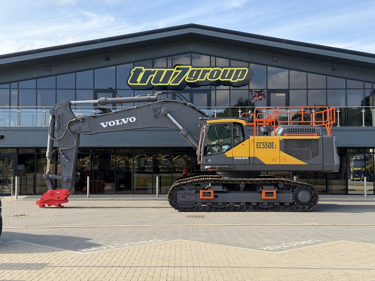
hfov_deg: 39.7
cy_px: 140
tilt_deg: +1.5
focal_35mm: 48
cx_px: 188
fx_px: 520
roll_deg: +0.8
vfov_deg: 30.3
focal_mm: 6.76
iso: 100
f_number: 1.78
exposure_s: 1/1543
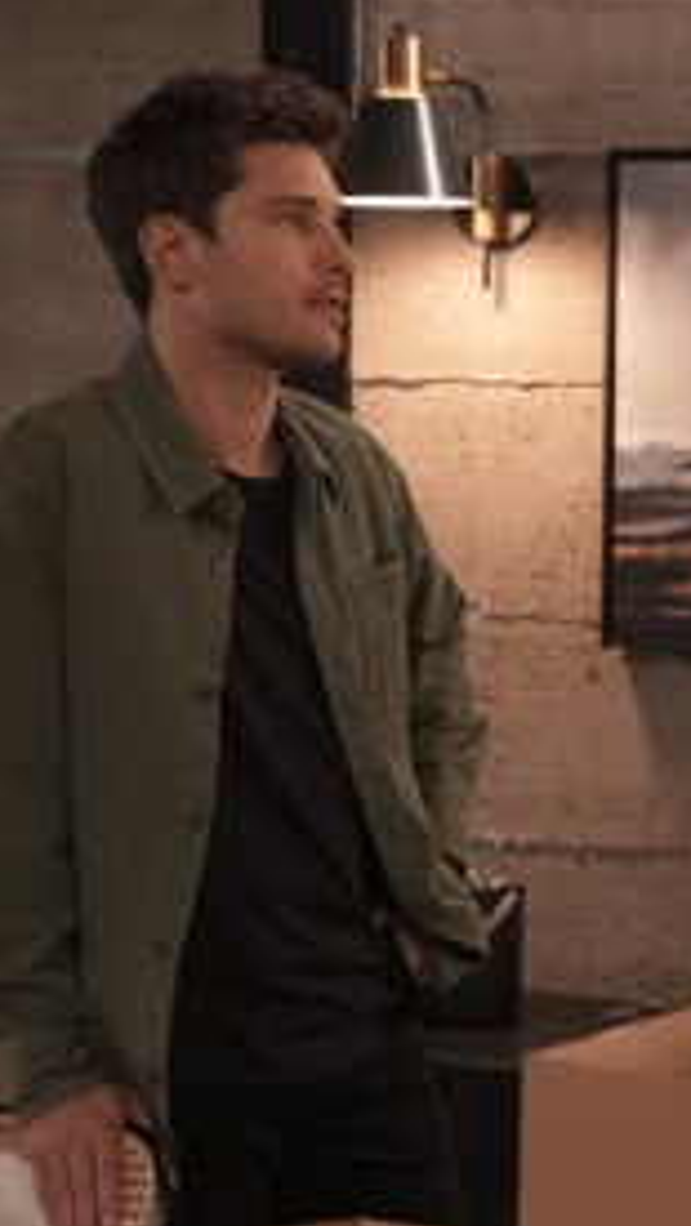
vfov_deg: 21.6
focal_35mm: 99
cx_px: 860
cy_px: 651
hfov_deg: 11.9
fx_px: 3220
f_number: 2.8
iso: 6400
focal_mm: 52
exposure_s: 1/80
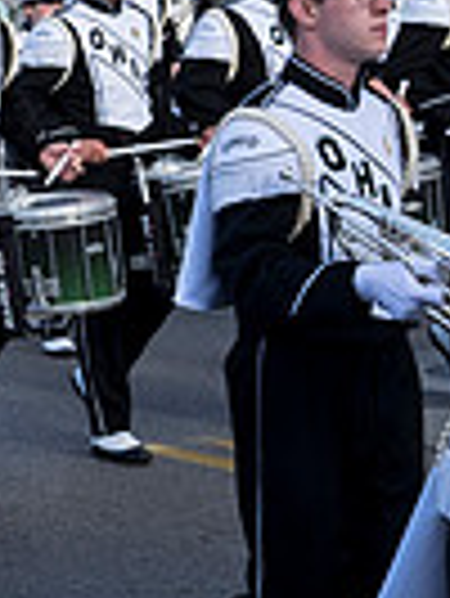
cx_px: -657
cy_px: 7
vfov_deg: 11.4
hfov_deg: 8.0
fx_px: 2977
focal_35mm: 172
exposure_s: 1/320
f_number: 7.1
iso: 400
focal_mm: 27
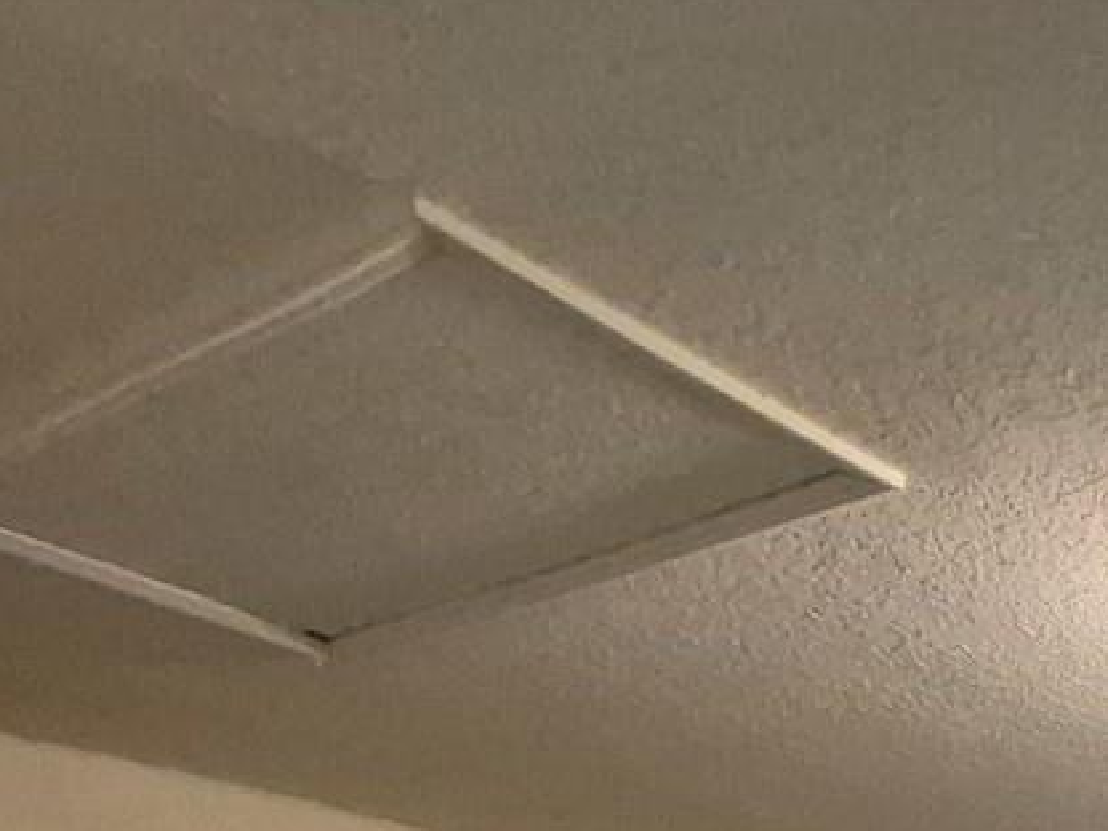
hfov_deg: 29.3
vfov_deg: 19.5
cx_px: 1508
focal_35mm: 50
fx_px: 1600
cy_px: 1582
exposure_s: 1/60
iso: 1600
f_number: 2.2
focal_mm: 1.74
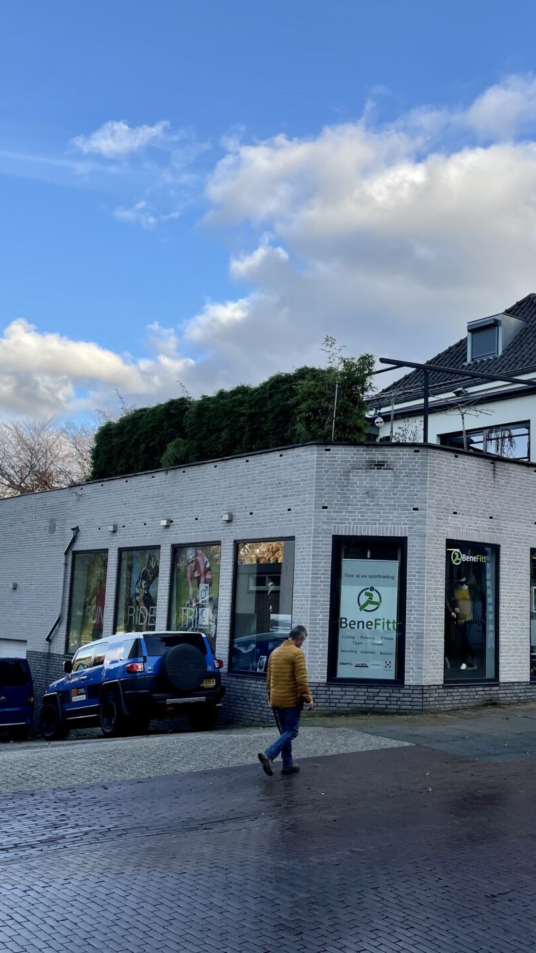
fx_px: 960
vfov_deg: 52.8
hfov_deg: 30.8
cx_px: 376
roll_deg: -1.6
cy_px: 474
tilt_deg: +8.7
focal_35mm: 38
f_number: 1.6
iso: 32
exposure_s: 1/1595
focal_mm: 4.2
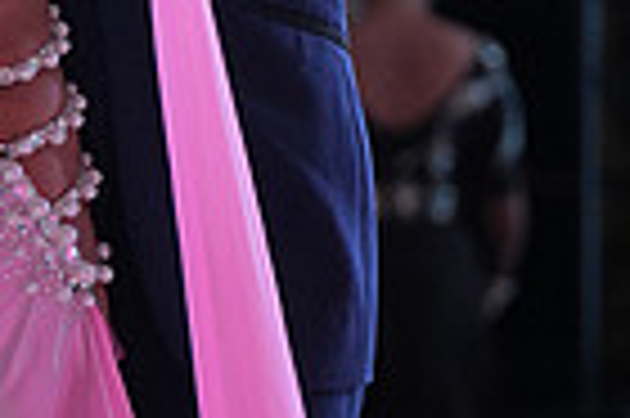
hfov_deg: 2.5
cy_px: -317
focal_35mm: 829
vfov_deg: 1.7
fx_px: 14490
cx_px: 117
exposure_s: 1/400
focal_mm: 200
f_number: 6.3
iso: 1250
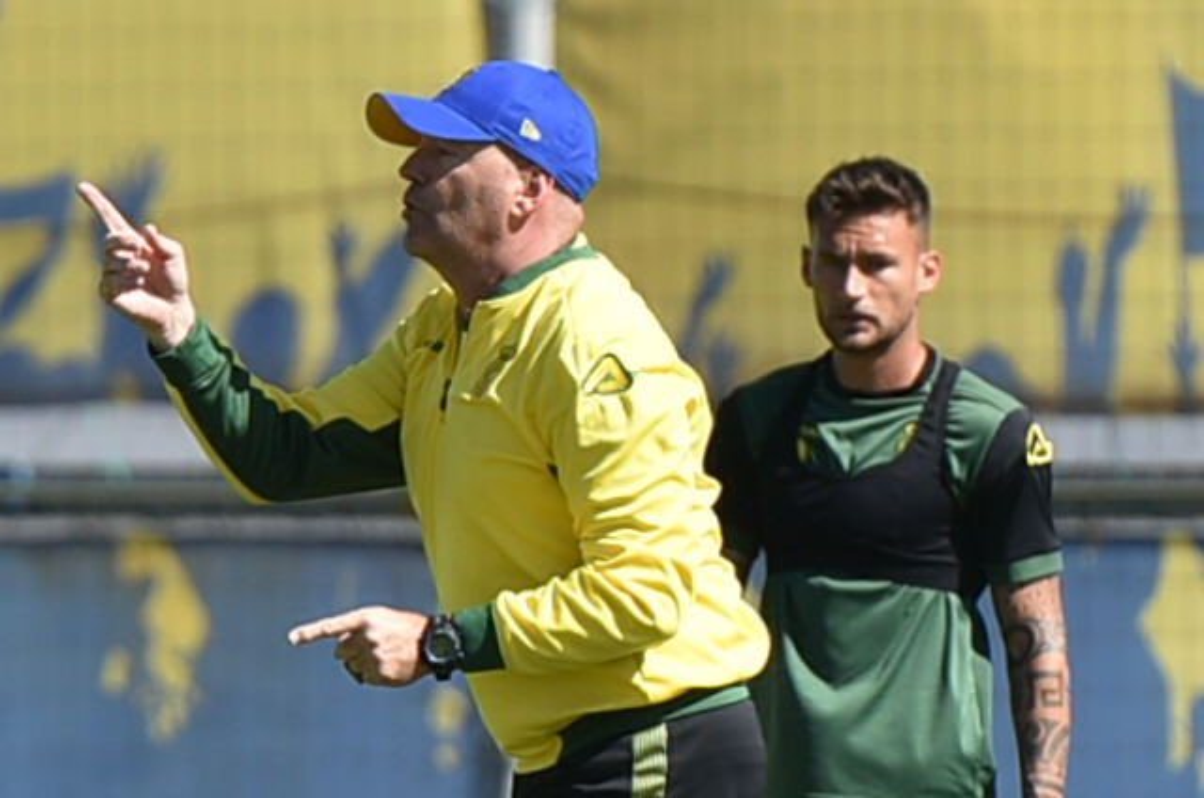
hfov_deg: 6.9
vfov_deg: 4.6
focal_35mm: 300
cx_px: 602
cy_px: 399
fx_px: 10013
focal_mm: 200
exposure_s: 1/1250
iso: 100
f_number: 3.2
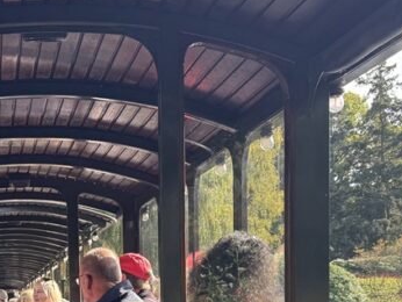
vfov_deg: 19.7
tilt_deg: -4.0
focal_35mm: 71
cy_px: 350
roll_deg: +1.3
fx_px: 825
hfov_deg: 26.3
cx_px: 28
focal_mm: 6.76
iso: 80
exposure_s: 1/488
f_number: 1.78
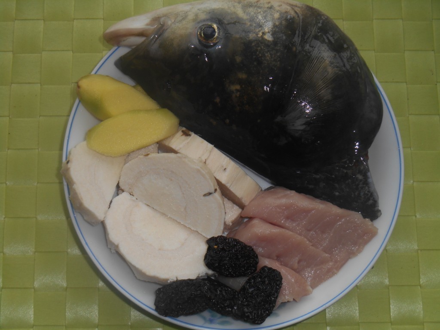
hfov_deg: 31.7
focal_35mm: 61
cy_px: 165
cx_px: 220
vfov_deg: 24.0
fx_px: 775
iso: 80
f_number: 4.4
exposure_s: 1/60
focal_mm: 10.9
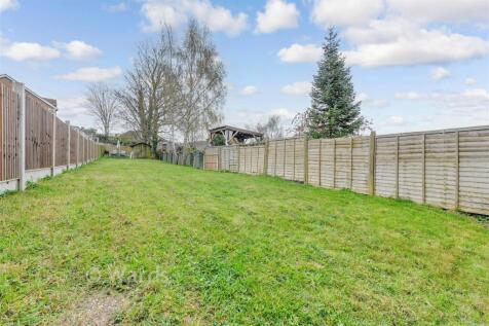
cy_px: 163
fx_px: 190
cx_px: 244
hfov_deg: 104.3
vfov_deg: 81.2
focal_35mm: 14
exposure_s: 1/320
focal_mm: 14
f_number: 8
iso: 400
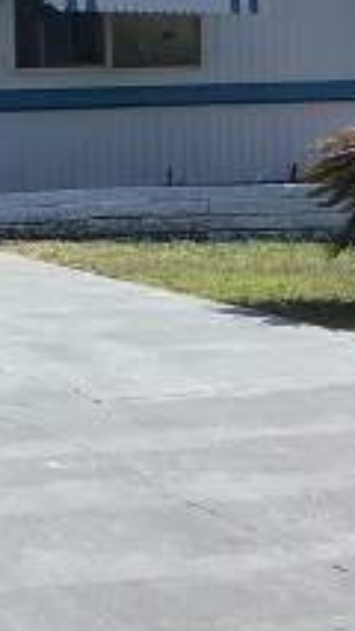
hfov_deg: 9.4
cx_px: -74
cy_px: 127
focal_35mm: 127
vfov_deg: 16.8
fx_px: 2123
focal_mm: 3.3
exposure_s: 1/1456
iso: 25
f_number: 2.4
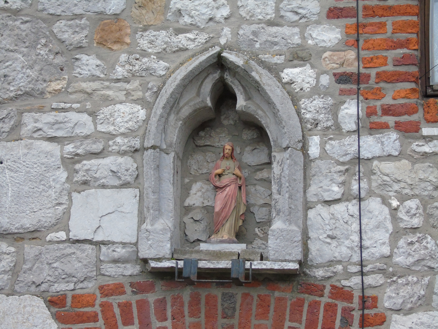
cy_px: 164
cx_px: 219
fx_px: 1569
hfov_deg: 15.9
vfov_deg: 12.0
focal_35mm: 124
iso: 320
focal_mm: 22
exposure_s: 1/30
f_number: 4.6
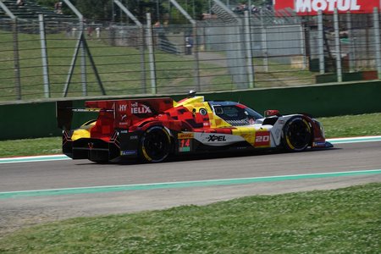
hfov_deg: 10.3
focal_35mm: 200
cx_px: 190
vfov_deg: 6.9
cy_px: 127
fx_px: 2117
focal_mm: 73.24
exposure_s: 1/1000
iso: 125
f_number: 5
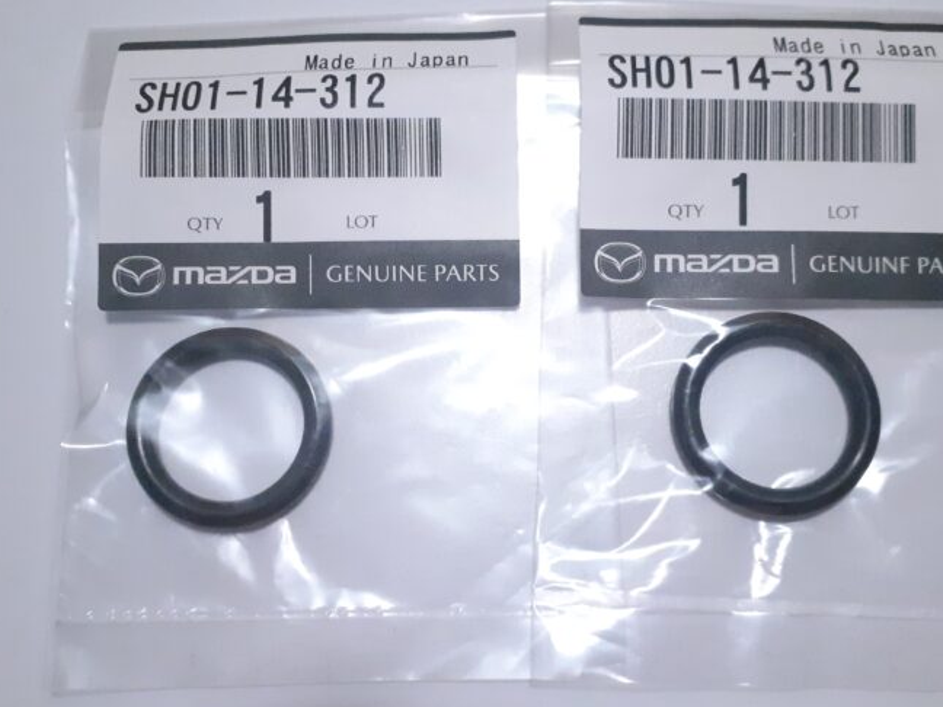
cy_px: 349
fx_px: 872
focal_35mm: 32
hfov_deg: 56.8
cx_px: 502
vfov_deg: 44.2
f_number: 1.9
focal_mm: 3.6
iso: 800
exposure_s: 1/242
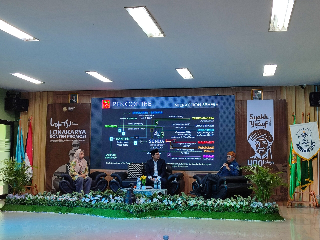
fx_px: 231
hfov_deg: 69.4
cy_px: 120
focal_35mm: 25
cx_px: 160
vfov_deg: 54.9
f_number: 1.89
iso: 173
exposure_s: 1/50
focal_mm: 5.95
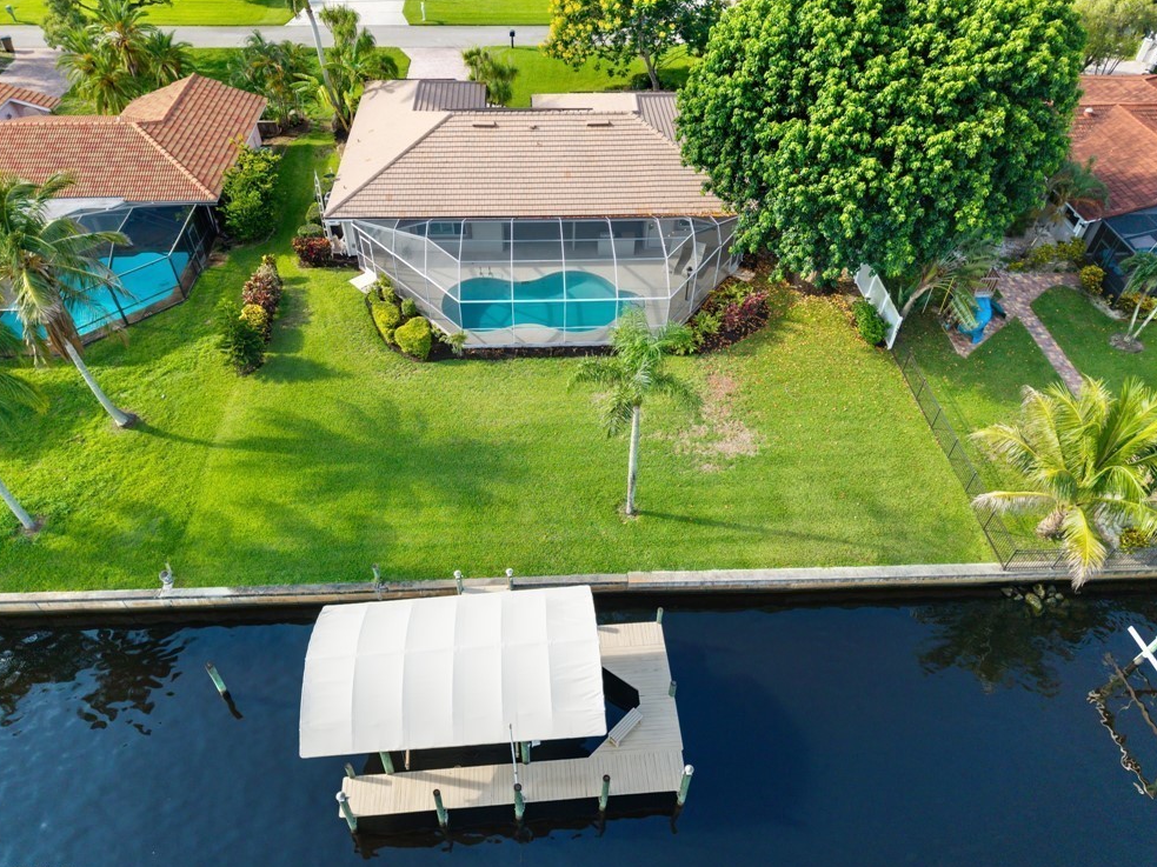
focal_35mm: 25
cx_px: 566
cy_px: 448
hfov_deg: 69.4
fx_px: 835
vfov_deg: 54.9
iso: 100
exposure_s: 1/120
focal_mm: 8.67
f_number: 1.8
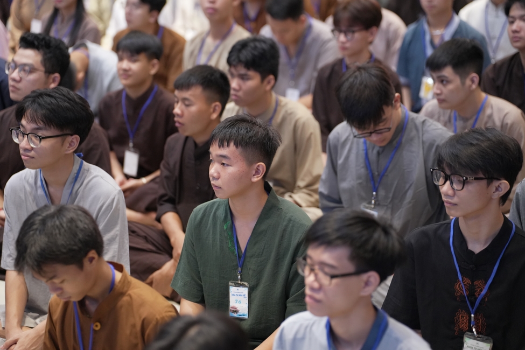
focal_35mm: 106
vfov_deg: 12.9
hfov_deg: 19.3
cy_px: 175
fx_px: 1546
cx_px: 262
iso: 4000
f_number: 2.8
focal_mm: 106
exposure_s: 1/200
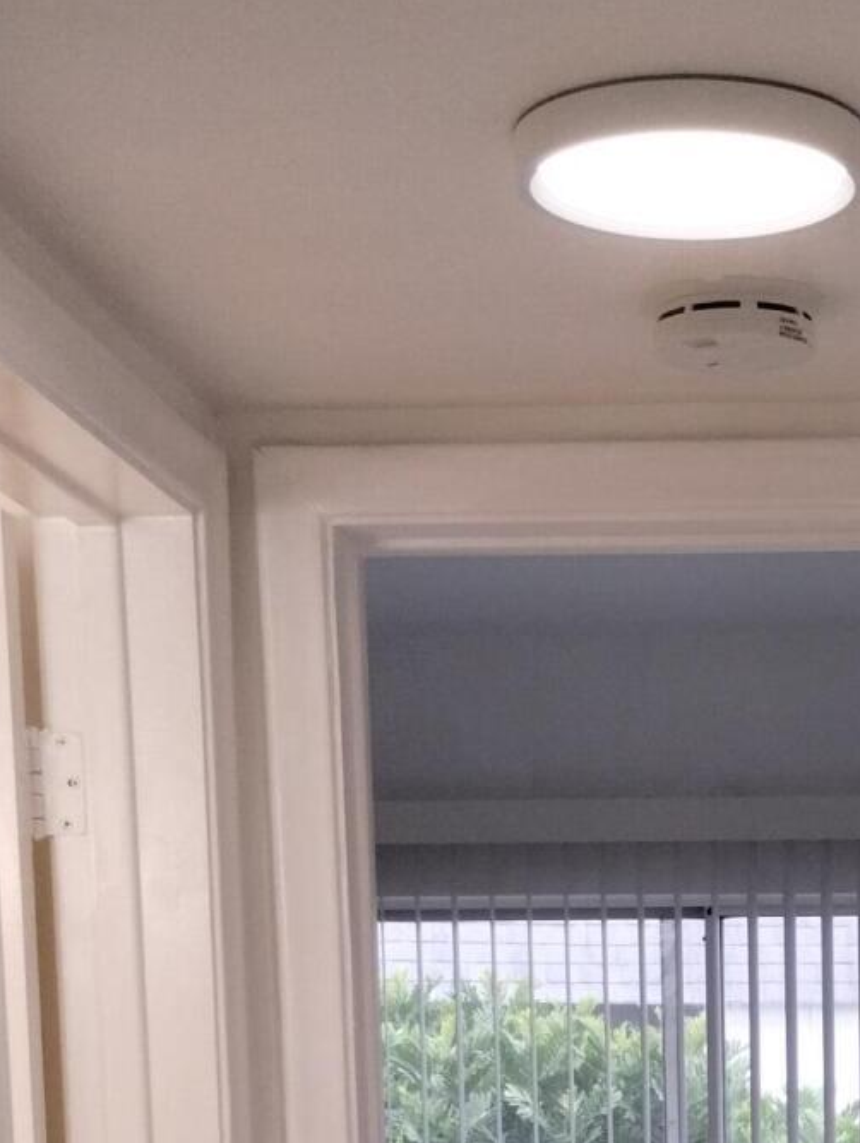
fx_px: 2776
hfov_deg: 17.3
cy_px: 1513
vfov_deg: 21.0
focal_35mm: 84
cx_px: 808
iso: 341
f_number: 1.8
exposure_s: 1/100
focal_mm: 4.27
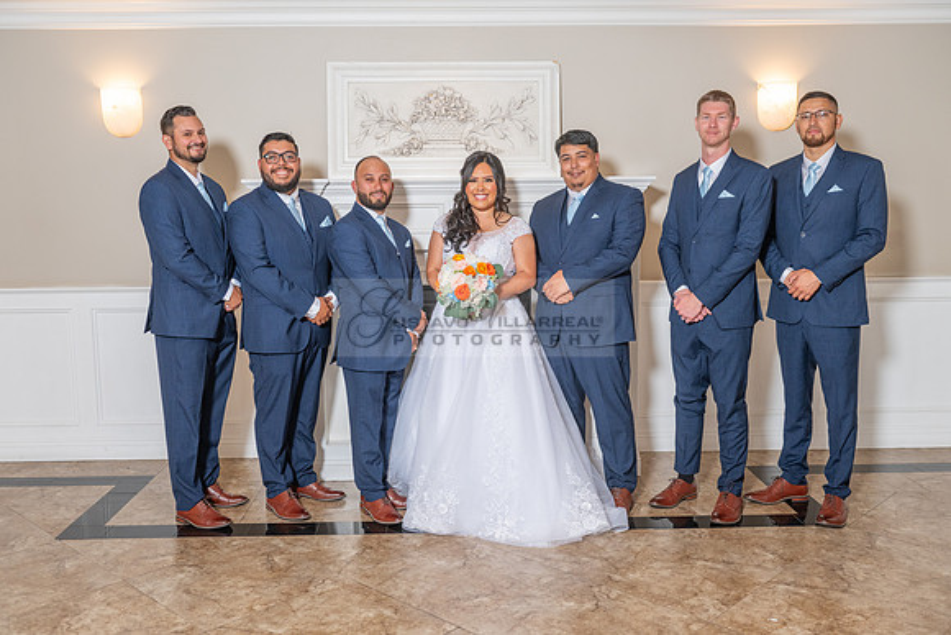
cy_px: 313
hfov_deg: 57.0
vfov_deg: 39.8
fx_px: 876
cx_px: 459
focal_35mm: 33
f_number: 4.5
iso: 640
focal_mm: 32
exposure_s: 1/160
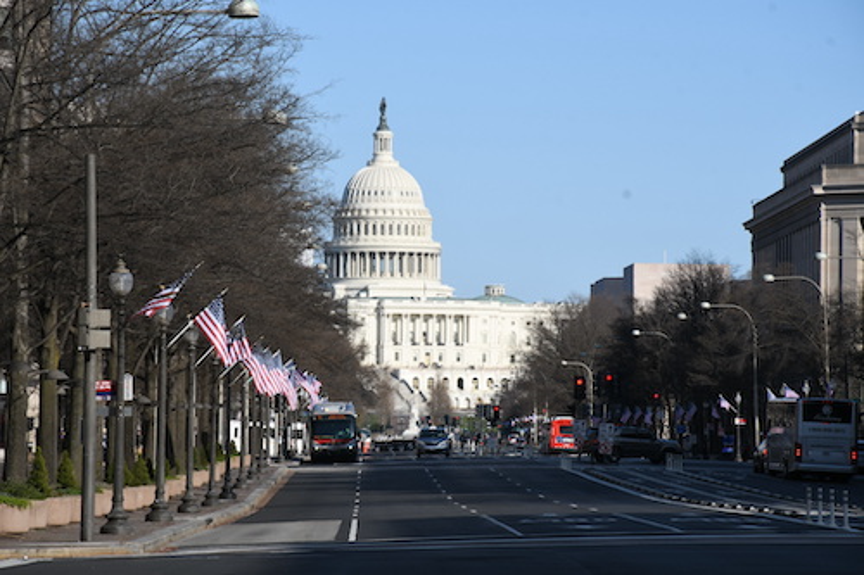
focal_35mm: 210
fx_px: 5038
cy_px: 288
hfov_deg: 9.8
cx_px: 432
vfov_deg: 6.5
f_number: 11
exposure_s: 1/200
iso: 100
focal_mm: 140
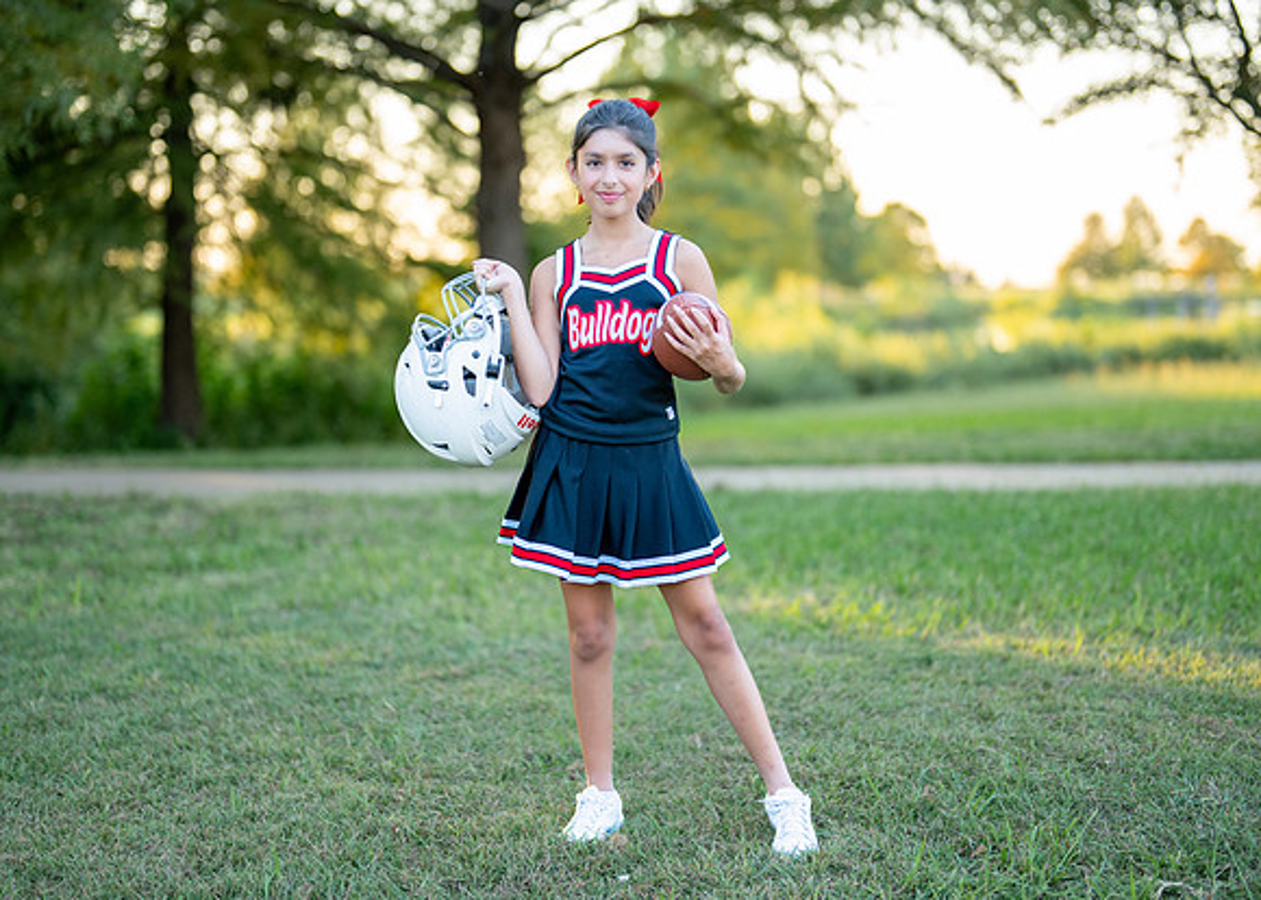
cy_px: 401
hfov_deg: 32.3
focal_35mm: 61
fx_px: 2181
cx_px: 621
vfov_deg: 23.3
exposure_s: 1/800
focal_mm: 50
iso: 200
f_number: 1.2
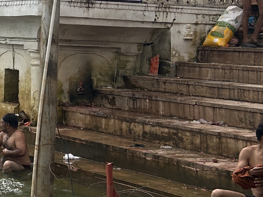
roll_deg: -2.0
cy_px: 16
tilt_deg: +1.1
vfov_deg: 13.8
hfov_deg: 16.3
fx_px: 805
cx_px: -171
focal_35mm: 106
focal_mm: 5.7
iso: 50
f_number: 1.5
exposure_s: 1/5587
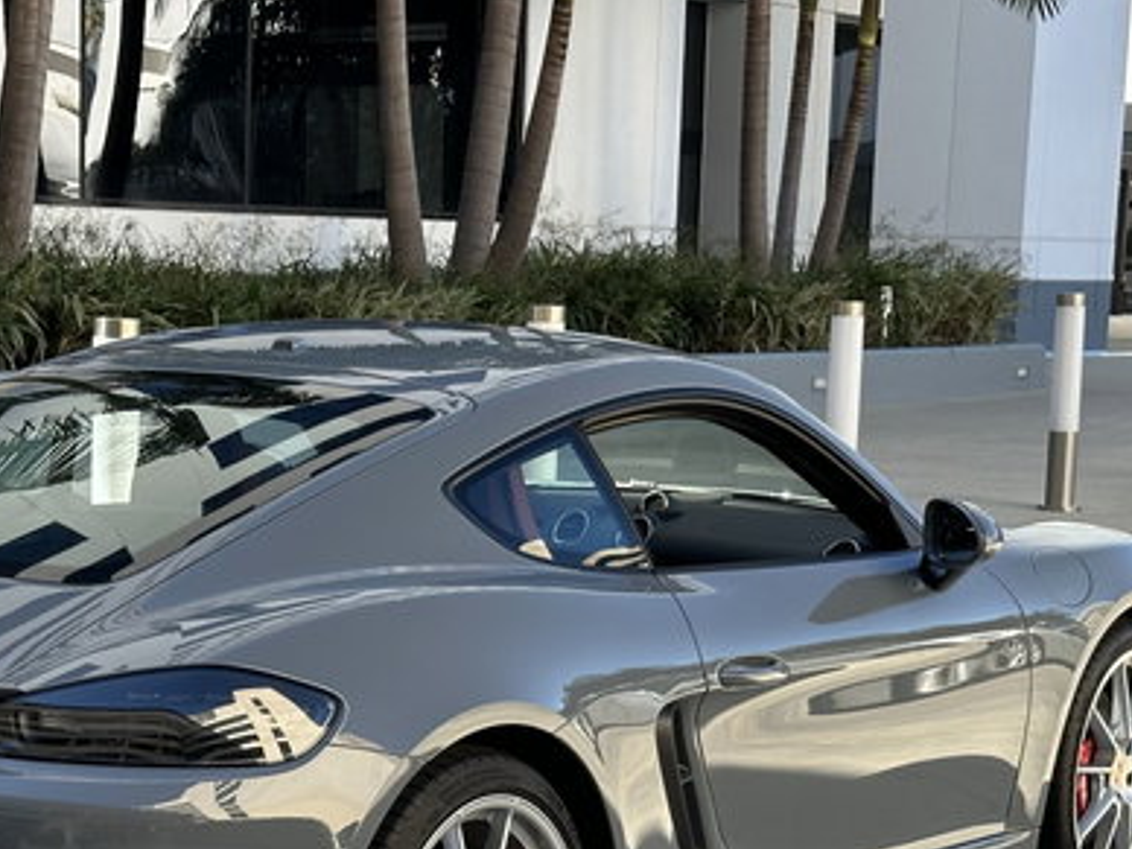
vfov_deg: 15.4
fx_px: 3107
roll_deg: -1.7
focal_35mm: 95
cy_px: 785
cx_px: 388
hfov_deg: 20.6
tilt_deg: -10.9
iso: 64
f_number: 1.78
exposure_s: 1/503
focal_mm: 6.86
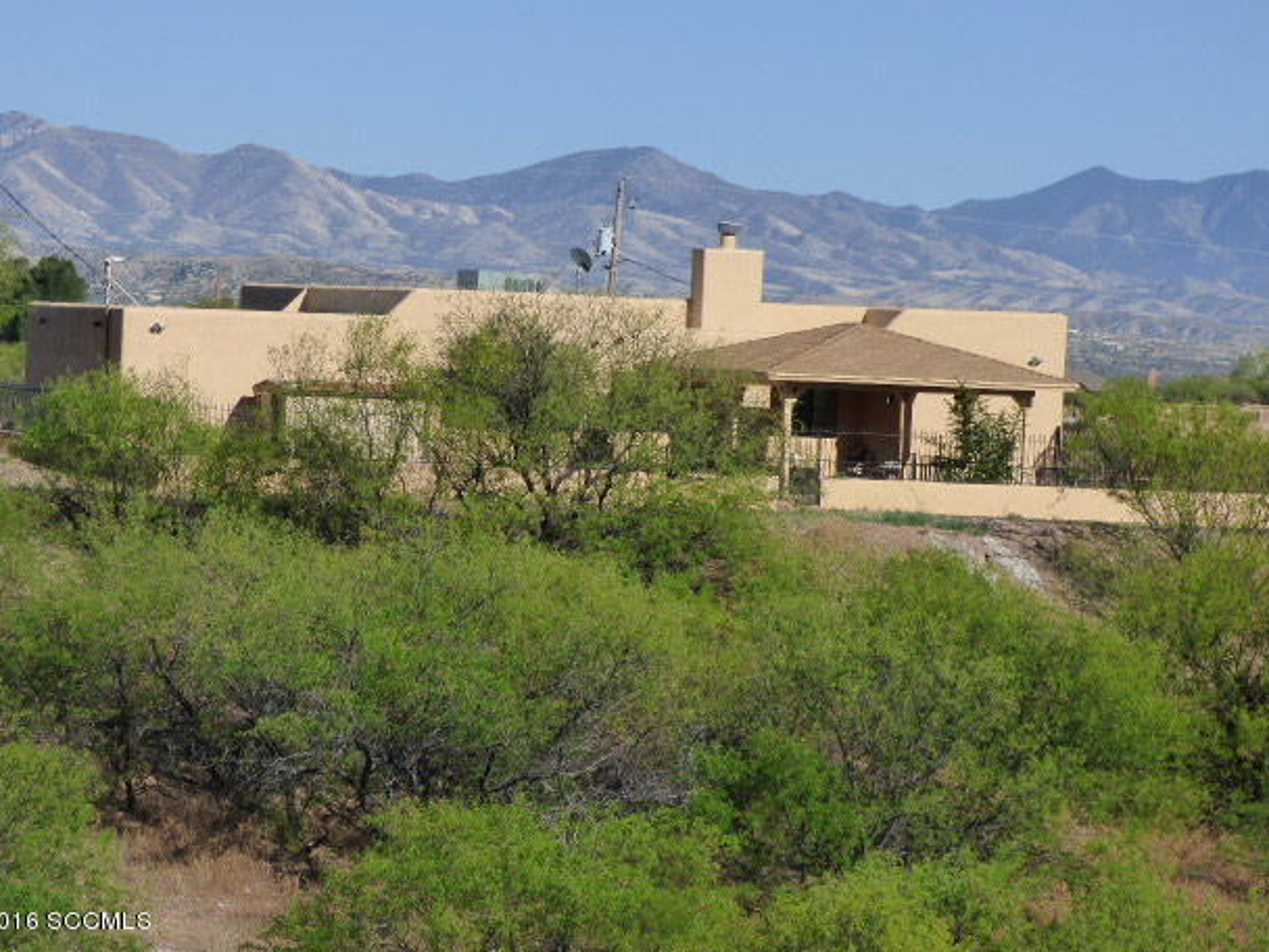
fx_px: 5865
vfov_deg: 9.3
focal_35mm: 160
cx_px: 618
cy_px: 461
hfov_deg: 12.3
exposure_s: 1/1000
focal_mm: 24.7
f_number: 5.3
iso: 200
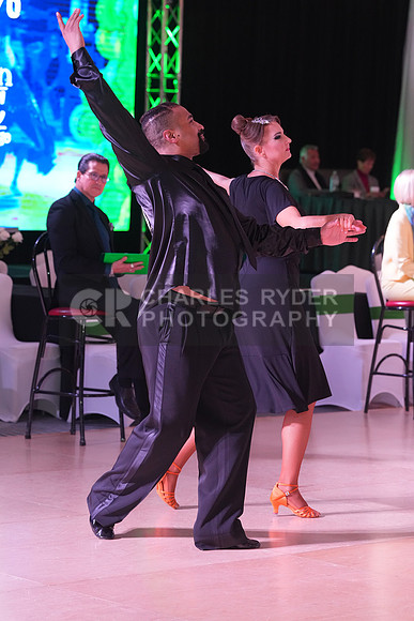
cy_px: 310
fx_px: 2069
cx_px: 207
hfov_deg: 11.4
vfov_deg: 17.1
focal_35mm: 120
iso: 3200
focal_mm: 120
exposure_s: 1/250
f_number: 5
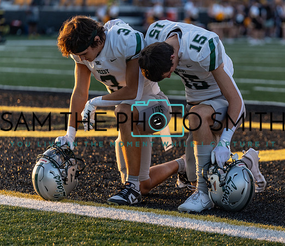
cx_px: 185
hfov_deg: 9.8
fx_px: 1656
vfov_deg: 8.5
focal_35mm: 191
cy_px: 122
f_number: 3.5
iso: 500
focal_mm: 159
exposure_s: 1/1000
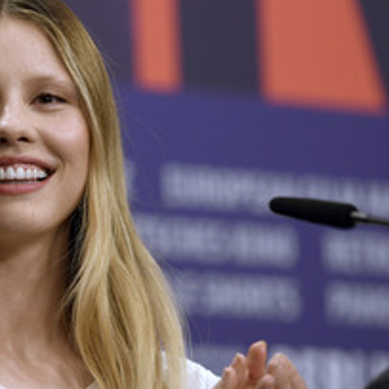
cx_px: 64
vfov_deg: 6.2
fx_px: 3573
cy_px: 214
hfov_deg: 6.2
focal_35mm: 281
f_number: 3.2
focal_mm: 150
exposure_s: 1/320
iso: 1000
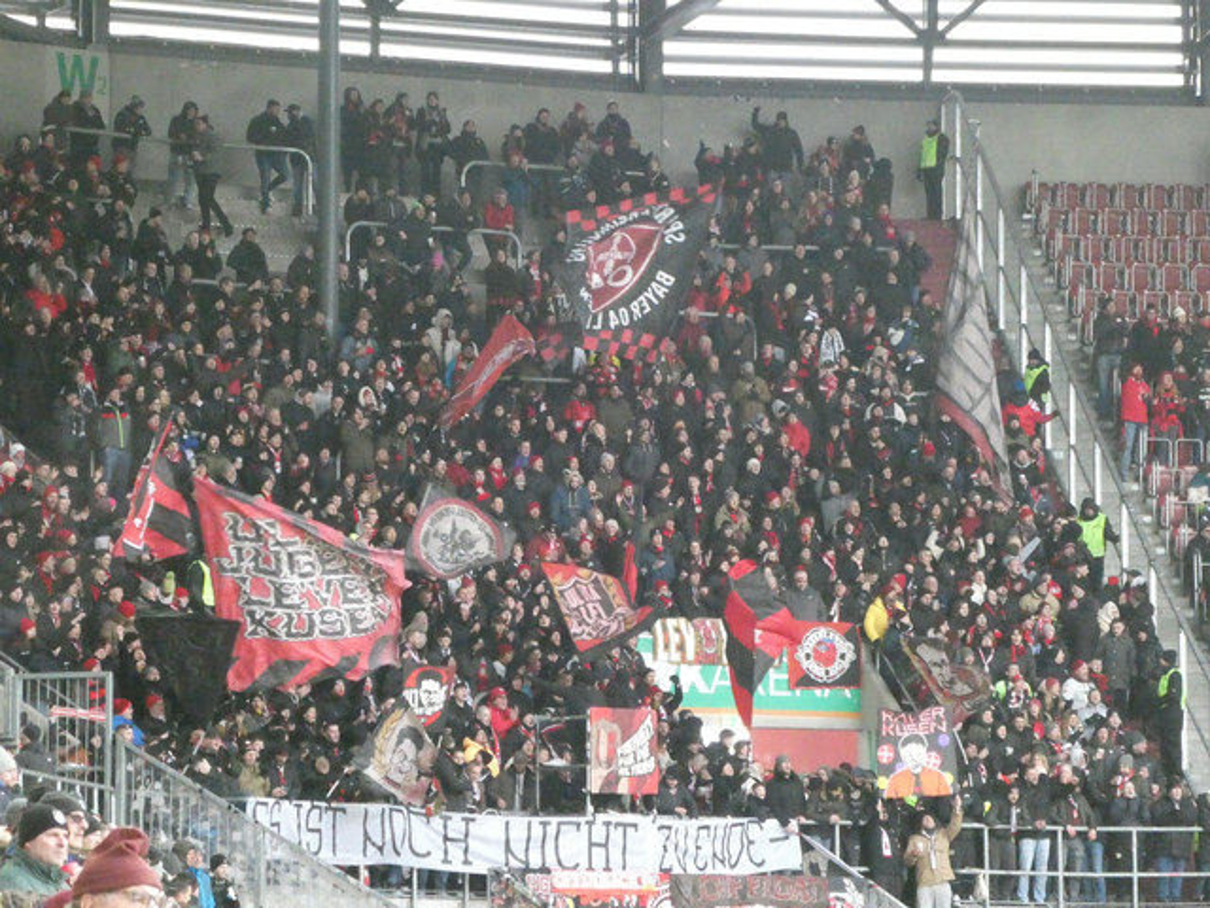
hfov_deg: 12.3
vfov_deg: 9.3
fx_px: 5593
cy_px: 454
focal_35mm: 160
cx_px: 605
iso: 2500
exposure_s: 1/125
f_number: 5.5
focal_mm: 28.7
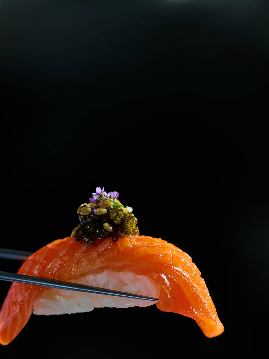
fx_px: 1481
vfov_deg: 13.8
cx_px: 100
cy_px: 246
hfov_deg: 10.4
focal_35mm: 143
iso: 64
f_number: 5
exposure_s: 1/160
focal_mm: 105
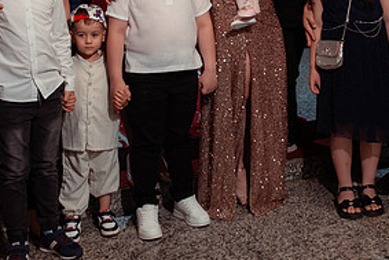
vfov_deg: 17.2
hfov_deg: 25.9
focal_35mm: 78
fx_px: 843
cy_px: 8
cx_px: 254
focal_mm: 35
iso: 1600
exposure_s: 1/250
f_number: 3.2
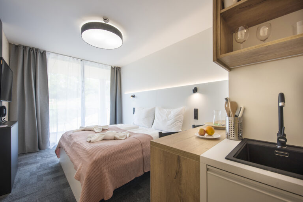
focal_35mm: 14
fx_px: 118
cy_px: 101
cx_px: 152
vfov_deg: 81.3
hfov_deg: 104.2
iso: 100
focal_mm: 14
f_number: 8
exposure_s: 1/8
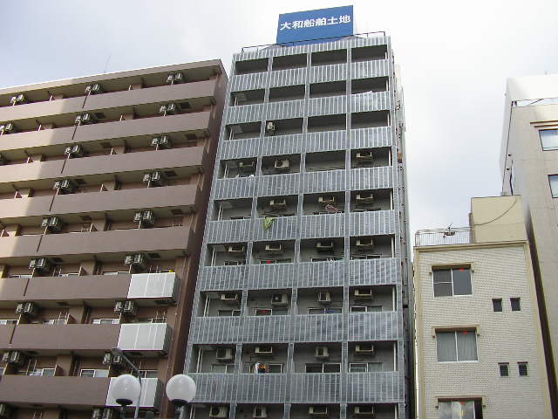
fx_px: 613
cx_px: 279
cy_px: 210
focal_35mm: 38
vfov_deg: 37.7
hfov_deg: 49.0
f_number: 2.9
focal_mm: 5.8
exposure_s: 1/562
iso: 71
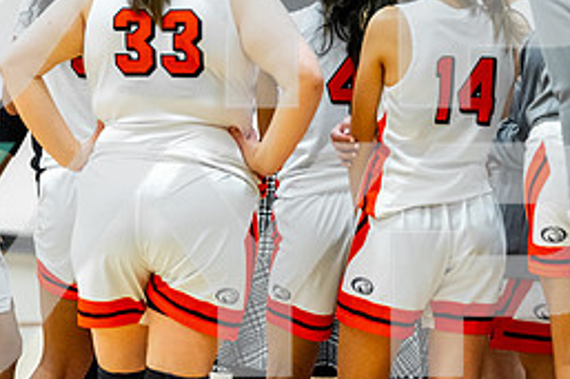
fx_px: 5111
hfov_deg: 6.4
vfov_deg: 4.2
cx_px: 355
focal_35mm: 323
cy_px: -8
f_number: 2.8
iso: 2000
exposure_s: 1/1000
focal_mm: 143
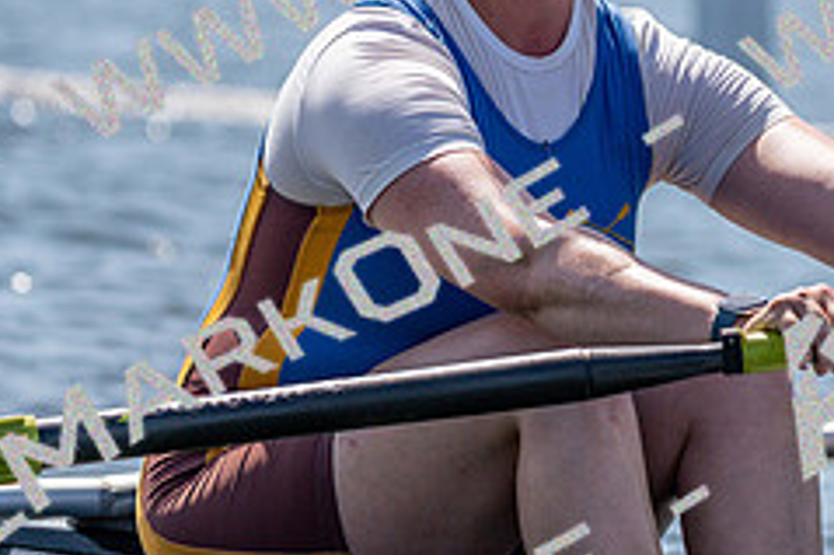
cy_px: 148
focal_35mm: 547
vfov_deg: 2.5
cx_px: 485
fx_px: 12663
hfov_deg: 3.8
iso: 250
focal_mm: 225
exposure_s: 1/2000
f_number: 5.6
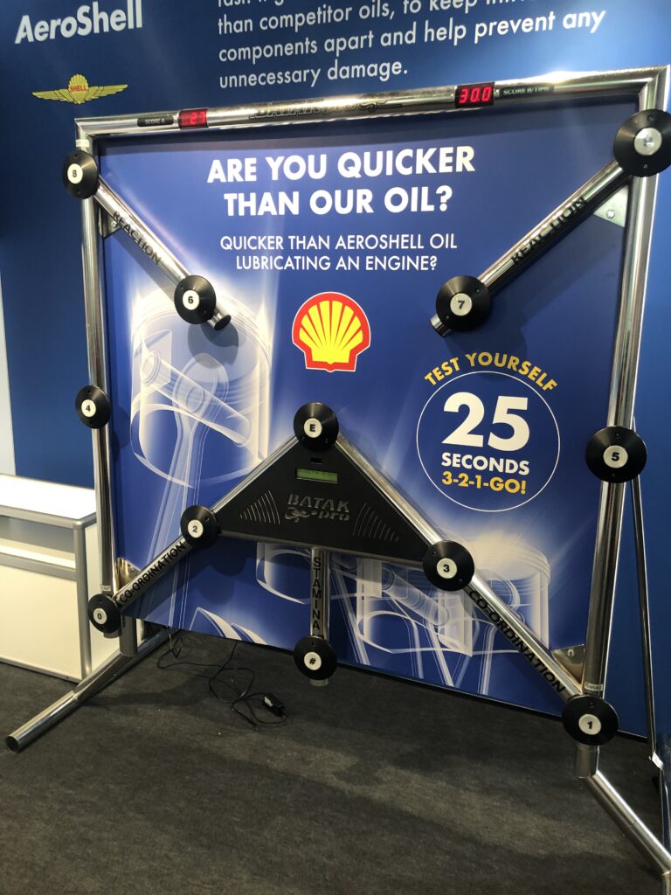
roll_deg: -1.0
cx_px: 336
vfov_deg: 63.4
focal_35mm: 28
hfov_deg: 49.7
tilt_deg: -13.4
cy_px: 448
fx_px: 724
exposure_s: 1/20
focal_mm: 4
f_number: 1.8
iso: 40
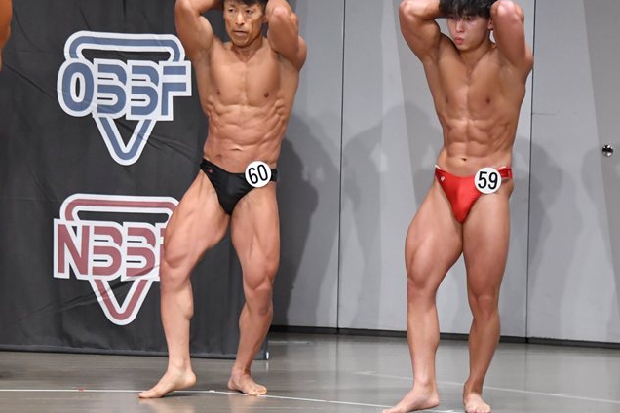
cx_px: 271
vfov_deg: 5.0
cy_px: 174
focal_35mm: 274
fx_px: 4719
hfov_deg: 7.5
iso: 6400
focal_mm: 150
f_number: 5.6
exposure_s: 1/400
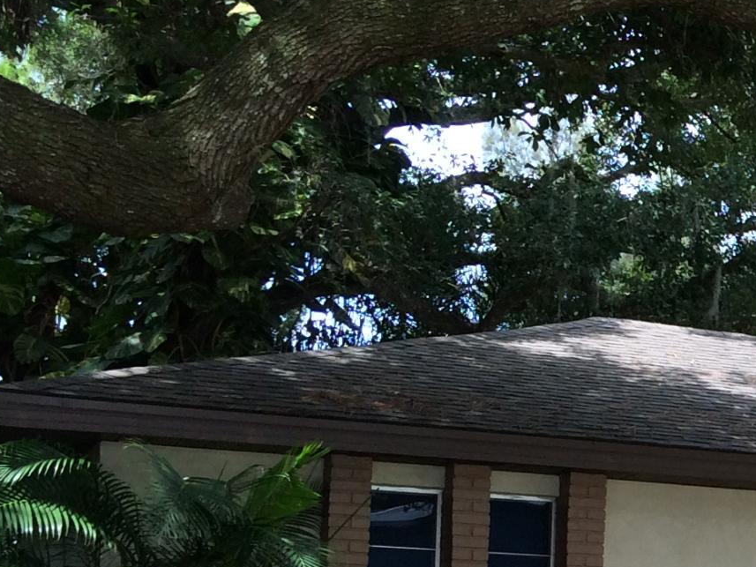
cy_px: 627
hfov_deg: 16.1
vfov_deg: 13.8
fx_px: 2293
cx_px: 1313
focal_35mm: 105
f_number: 2.2
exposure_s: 1/526
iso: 40
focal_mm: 4.12
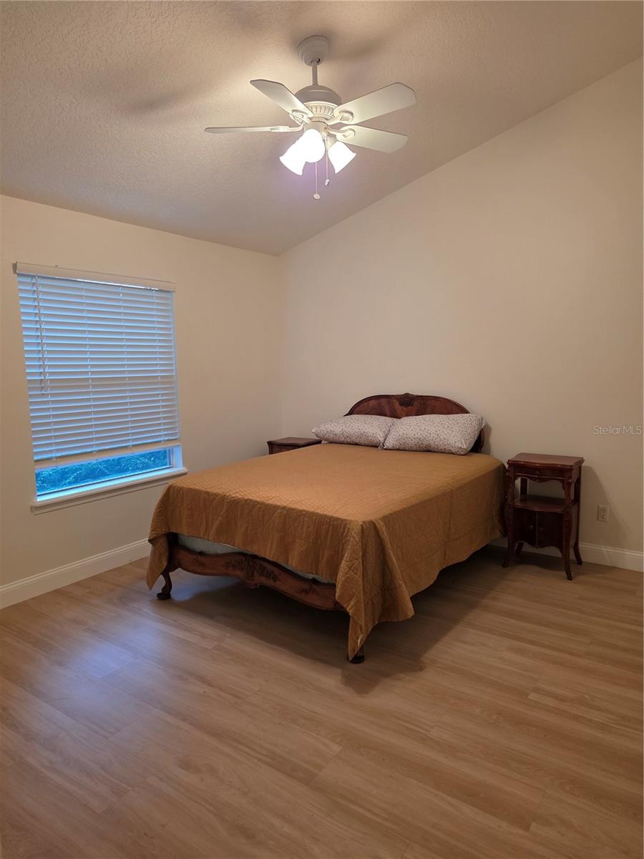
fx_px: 571
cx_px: 322
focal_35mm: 23
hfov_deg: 58.9
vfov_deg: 73.9
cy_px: 430
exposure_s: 1/120
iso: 320
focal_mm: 6.25
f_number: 1.7
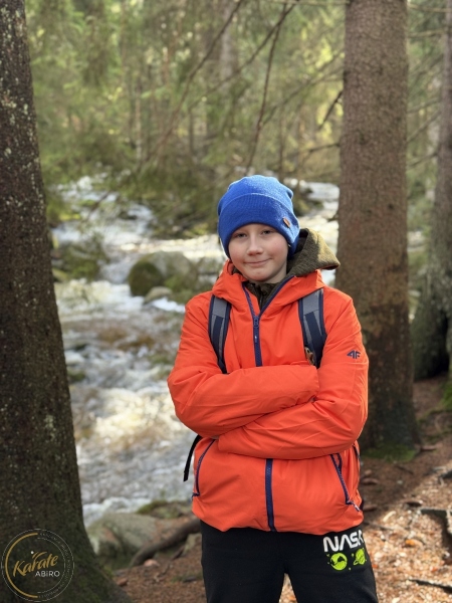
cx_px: 226
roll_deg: -2.0
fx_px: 836
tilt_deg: -9.8
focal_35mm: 48
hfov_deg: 30.3
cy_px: 302
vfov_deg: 39.7
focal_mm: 6.86
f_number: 1.78
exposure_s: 1/73
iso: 100
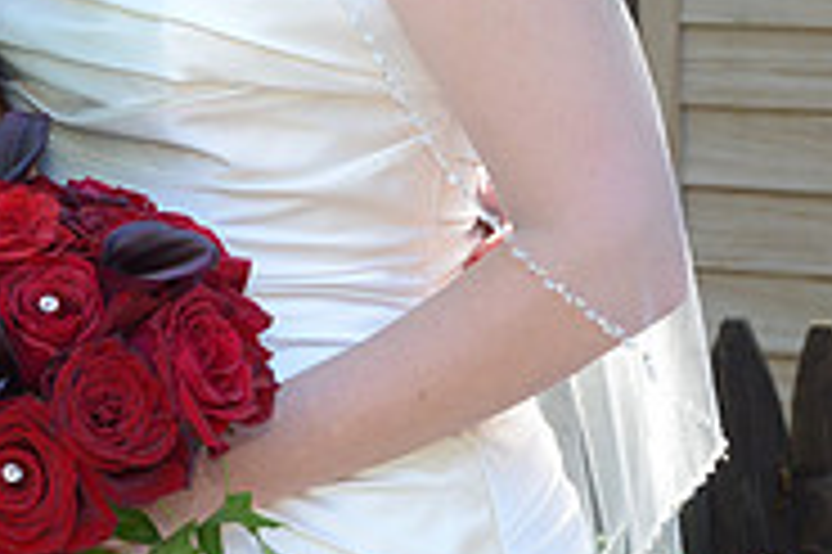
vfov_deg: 8.2
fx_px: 3800
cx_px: -49
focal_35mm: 165
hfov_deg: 12.3
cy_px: -140
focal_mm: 35
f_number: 6.3
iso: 500
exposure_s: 1/100
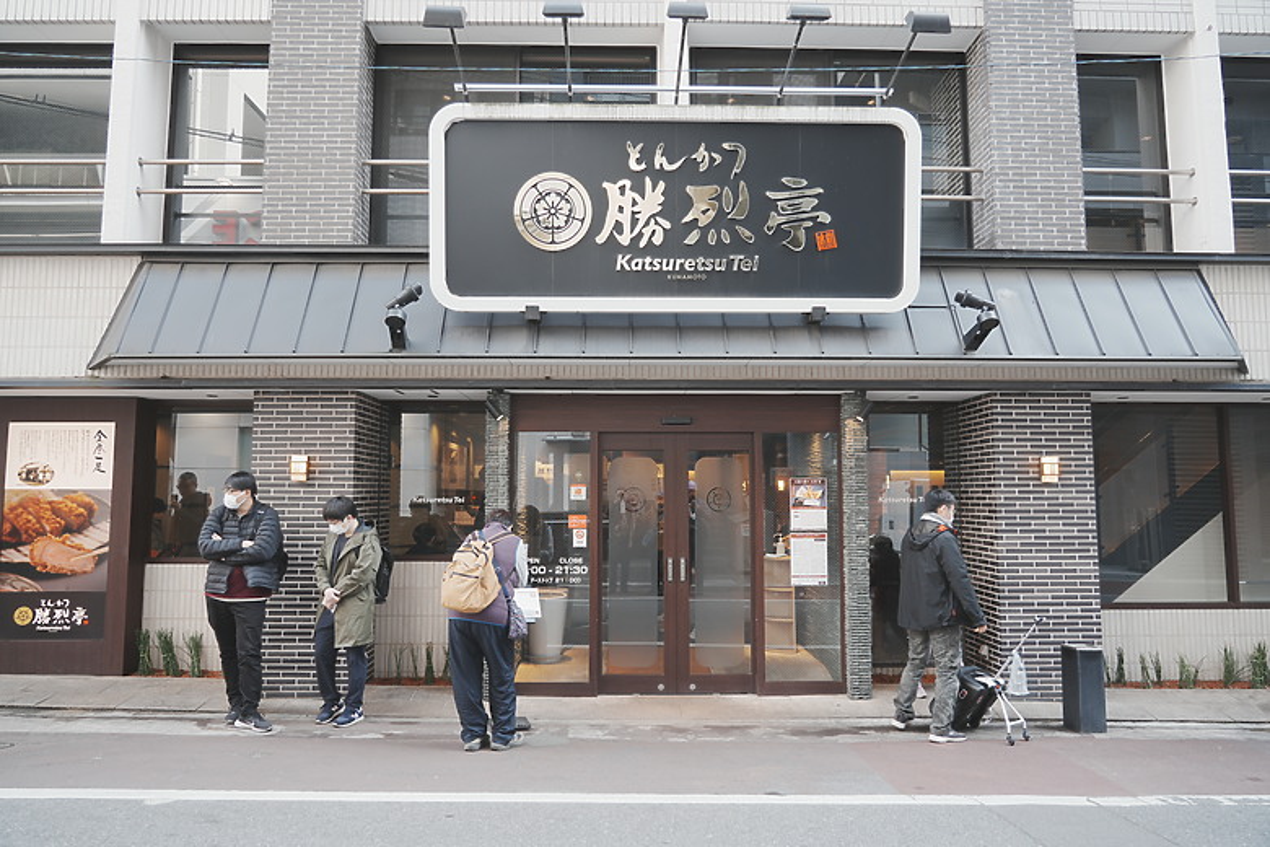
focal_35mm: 24
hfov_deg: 73.7
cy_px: 424
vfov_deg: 53.1
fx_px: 847
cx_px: 635
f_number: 4
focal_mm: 24
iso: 125
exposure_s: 1/40
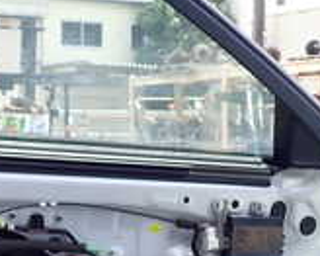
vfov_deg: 14.3
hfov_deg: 17.9
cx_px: 88
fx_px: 1013
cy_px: 205
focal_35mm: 107
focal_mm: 5.4
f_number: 3.2
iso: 100
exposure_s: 1/250
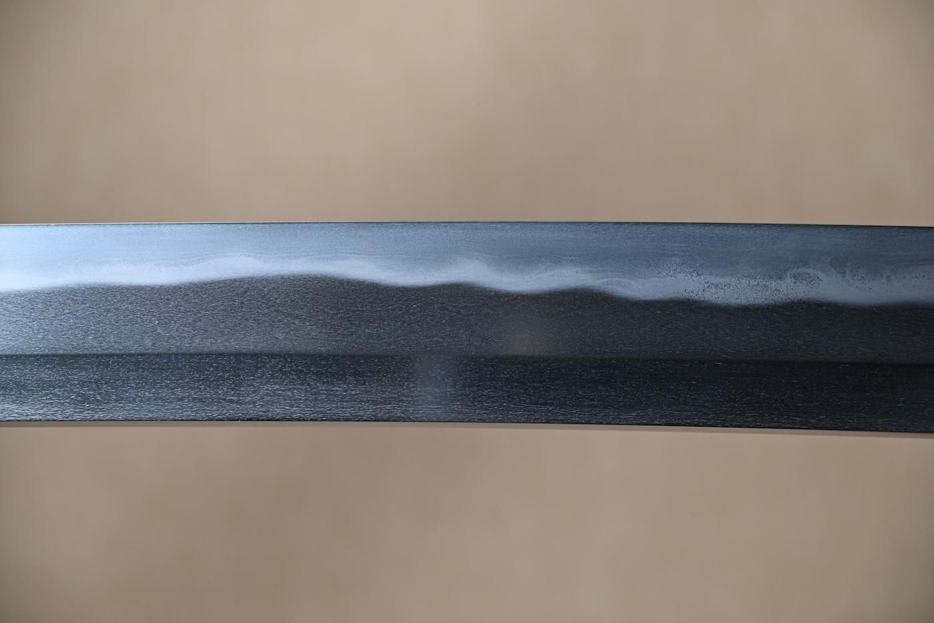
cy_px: 312
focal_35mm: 105
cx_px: 467
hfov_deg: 19.5
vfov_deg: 13.0
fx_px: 2724
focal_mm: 70
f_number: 5.3
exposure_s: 1
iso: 100
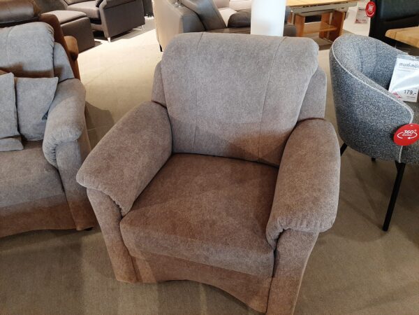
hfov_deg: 67.3
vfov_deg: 53.1
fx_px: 315
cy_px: 158
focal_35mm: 26
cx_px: 210
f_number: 1.7
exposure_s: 1/30
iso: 200
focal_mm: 3.93
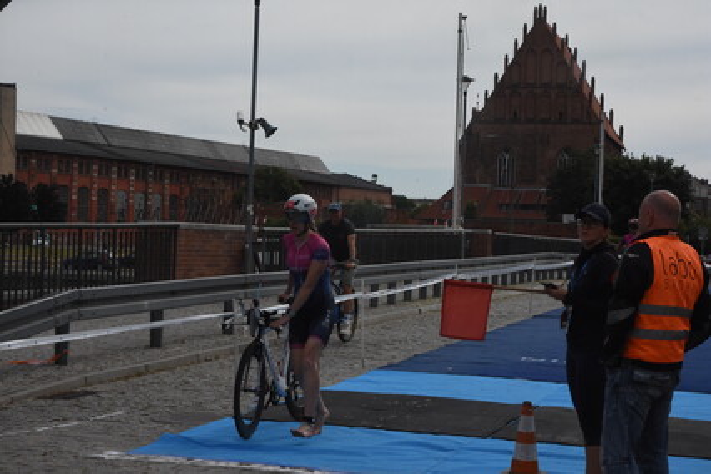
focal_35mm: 69
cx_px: 356
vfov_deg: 19.7
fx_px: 1363
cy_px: 237
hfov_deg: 29.2
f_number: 16
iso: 1250
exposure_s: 1/1000
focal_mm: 46
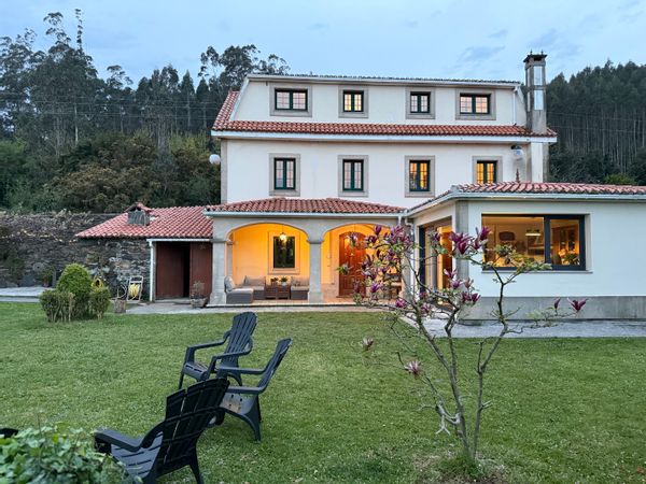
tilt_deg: +2.4
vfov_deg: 56.8
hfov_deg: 71.6
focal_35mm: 24
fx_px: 448
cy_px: 242
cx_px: 323
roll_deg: +0.0
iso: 800
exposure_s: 1/55
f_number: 1.78
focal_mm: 6.76
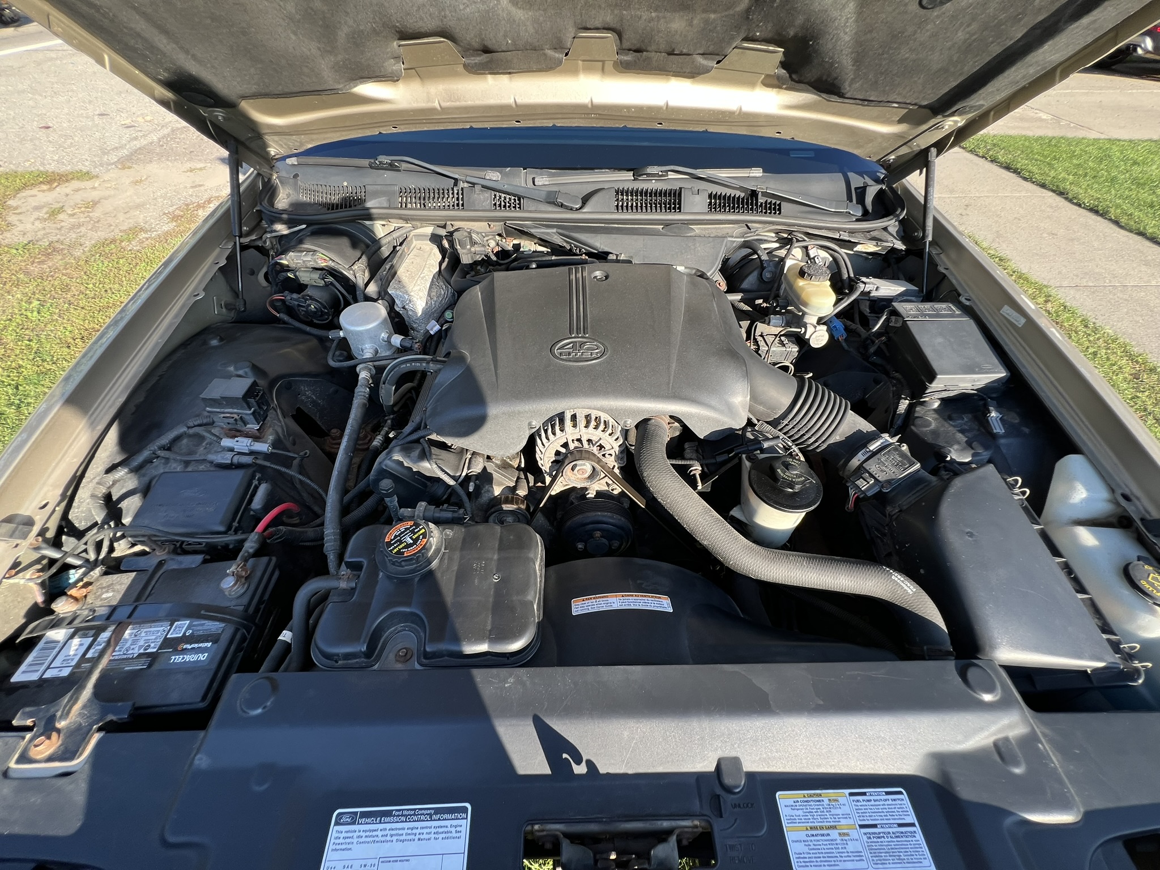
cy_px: 435
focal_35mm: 13
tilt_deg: -47.2
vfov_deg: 89.9
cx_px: 580
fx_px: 436
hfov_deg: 106.2
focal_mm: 1.57
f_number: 1.8
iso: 32
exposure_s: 1/200
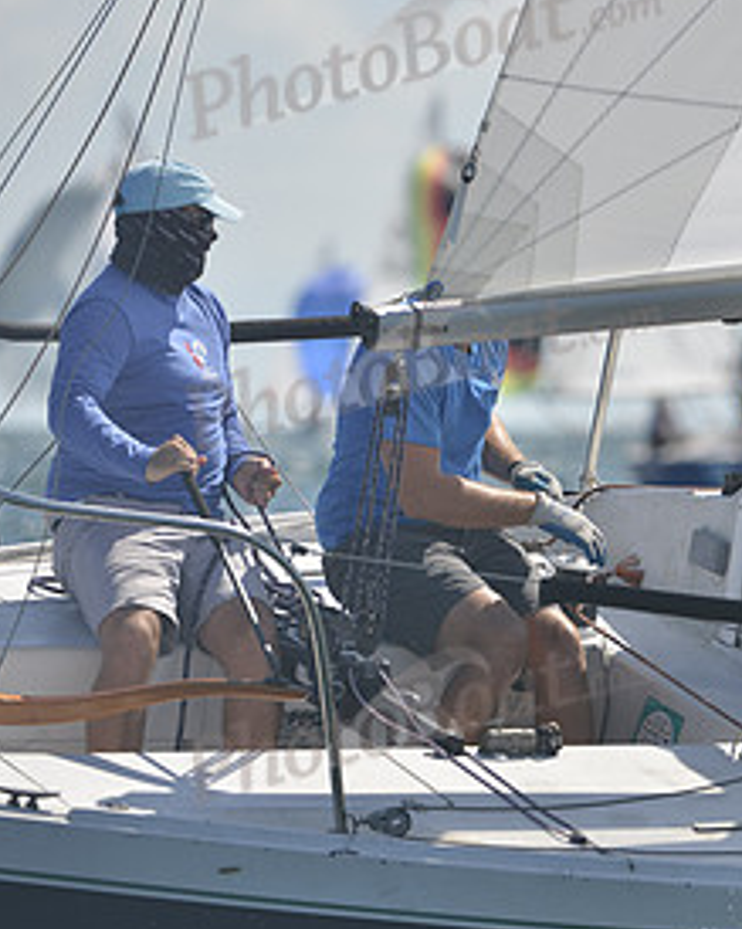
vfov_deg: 3.4
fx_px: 15820
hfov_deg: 2.7
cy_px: 493
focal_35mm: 576
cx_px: 840
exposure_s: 1/1600
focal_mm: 290
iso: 200
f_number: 5
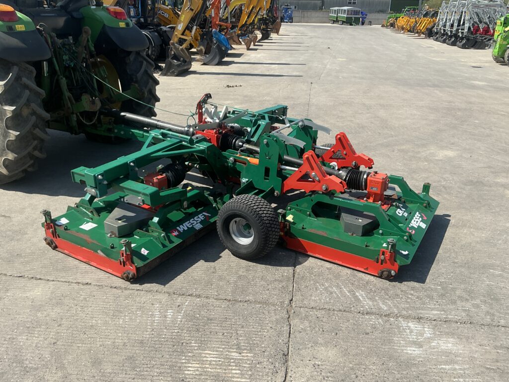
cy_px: 191
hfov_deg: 63.4
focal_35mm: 28
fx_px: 412
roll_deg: -1.6
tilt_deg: -21.6
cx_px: 254
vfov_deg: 49.7
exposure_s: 1/1626
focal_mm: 3
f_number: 1.8
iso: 25
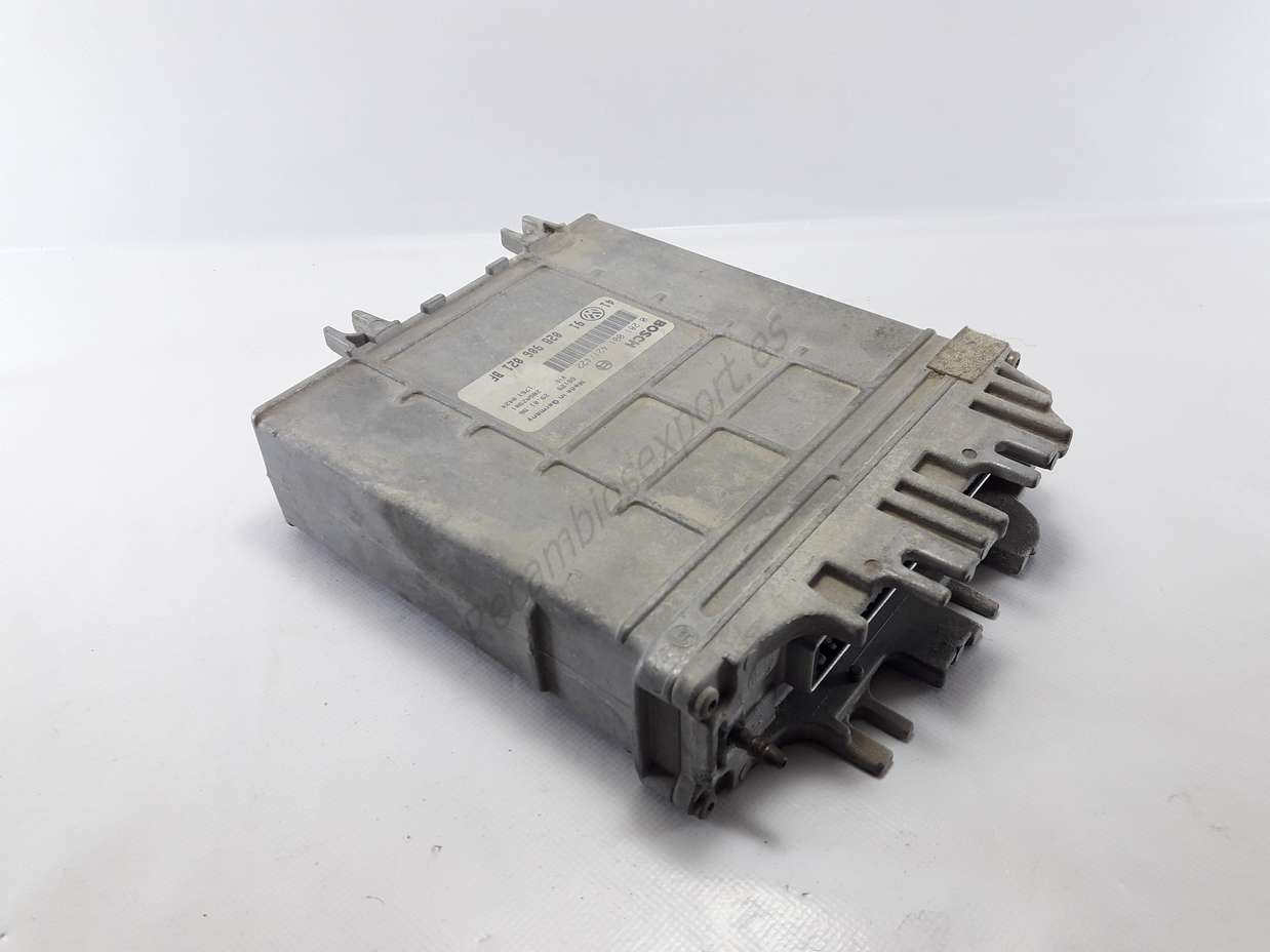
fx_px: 1027
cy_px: 476
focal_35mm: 28
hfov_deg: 63.5
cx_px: 635
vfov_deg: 49.7
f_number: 1.9
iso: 50
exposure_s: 1/50
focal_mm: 3.7
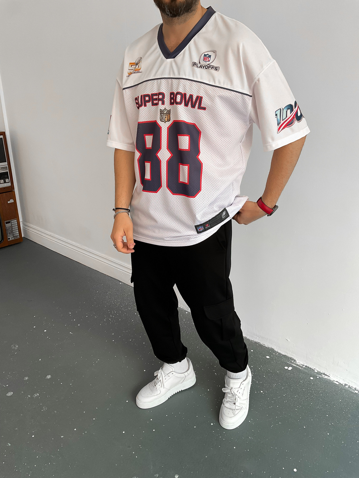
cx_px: 180
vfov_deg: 61.7
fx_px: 401
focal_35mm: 29
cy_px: 239
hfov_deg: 48.2
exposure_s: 1/120
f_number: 1.8
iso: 64
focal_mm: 3
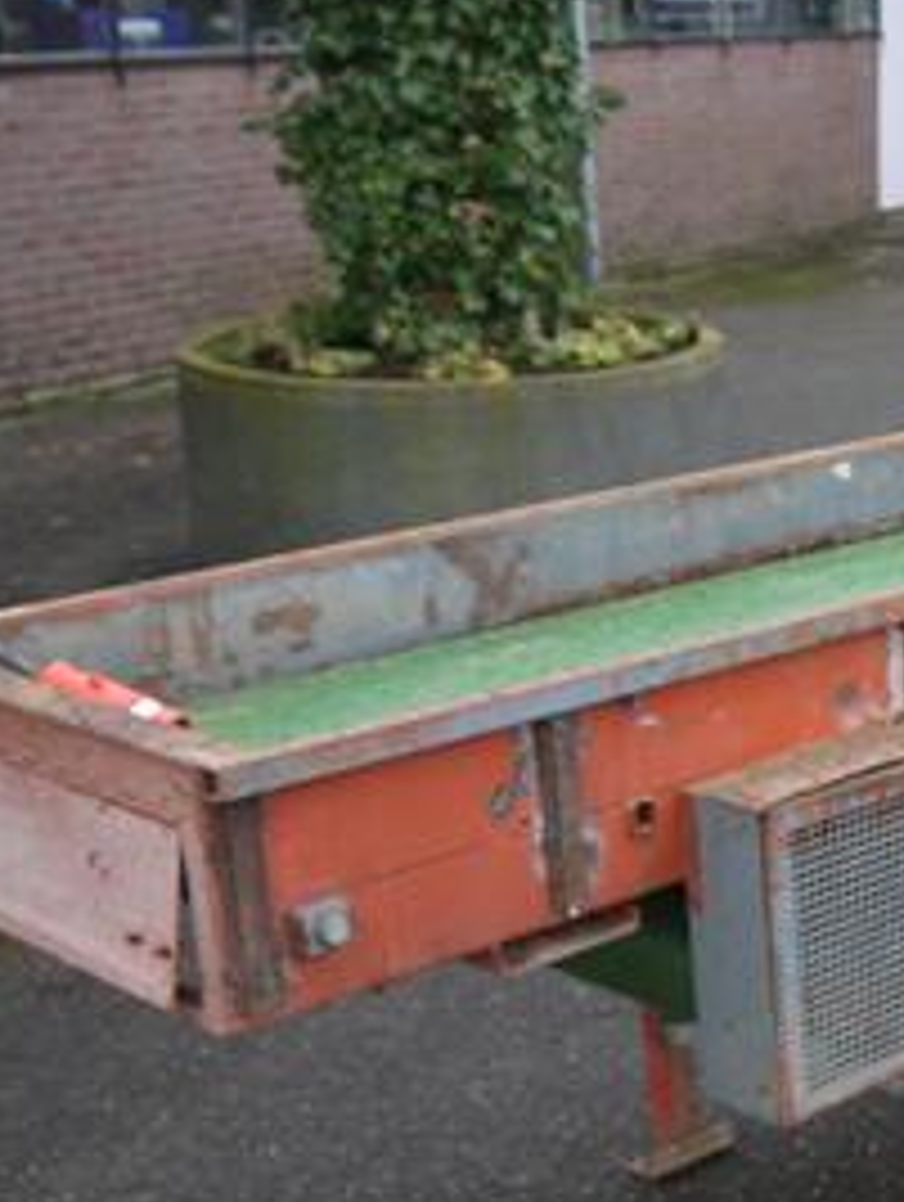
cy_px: 725
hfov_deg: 20.5
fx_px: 2327
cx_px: 1102
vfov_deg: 28.9
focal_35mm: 67
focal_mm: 14
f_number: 3.5
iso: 125
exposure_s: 1/60
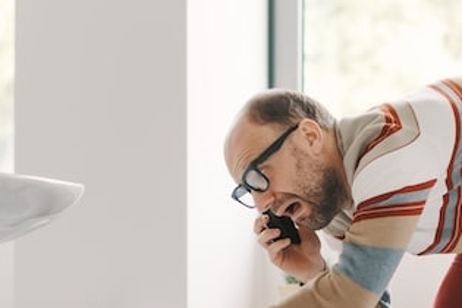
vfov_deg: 10.7
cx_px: 214
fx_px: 1630
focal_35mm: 127
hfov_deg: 16.1
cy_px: 340
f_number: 2.2
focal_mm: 50
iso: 125
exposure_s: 1/40
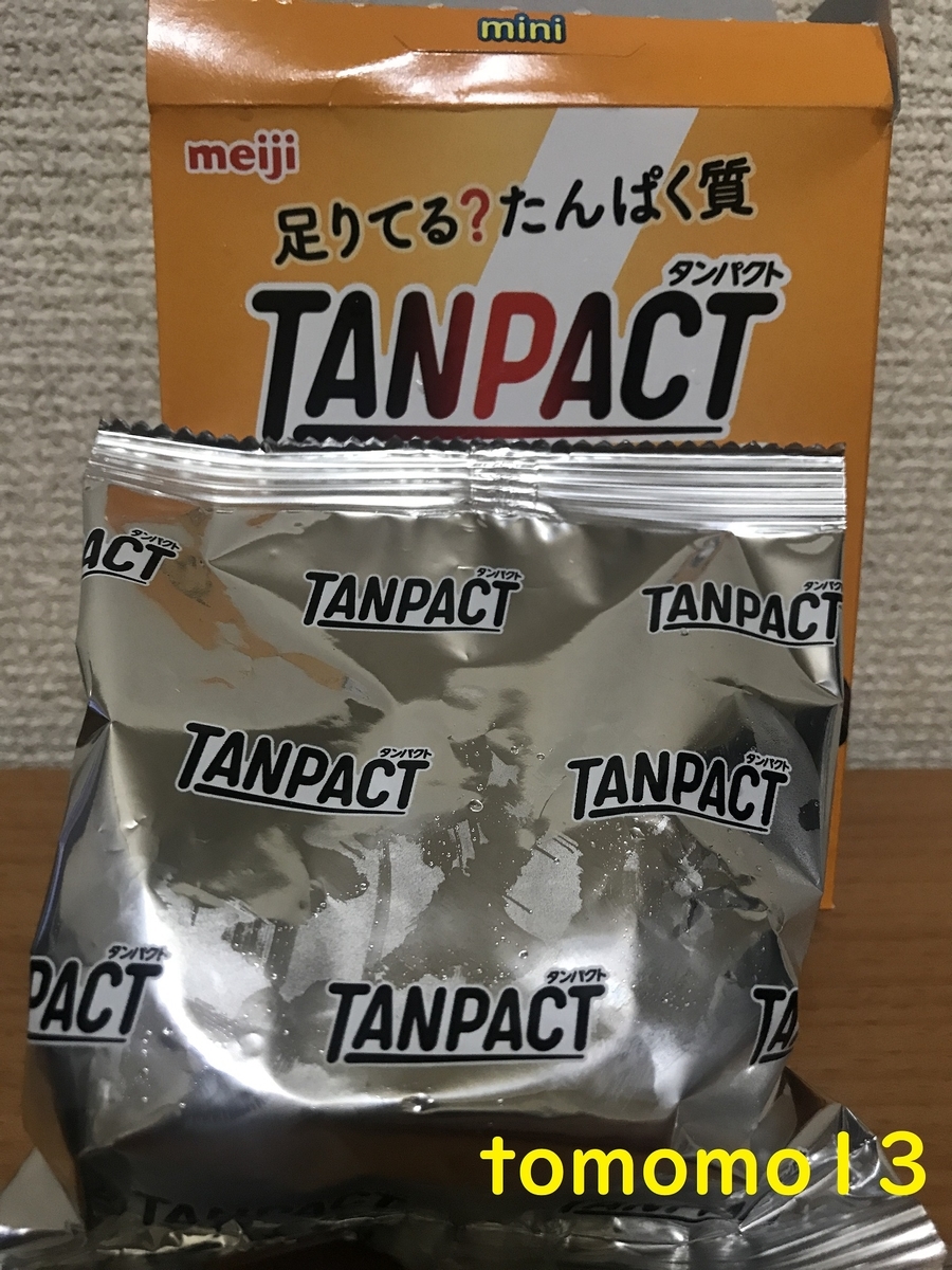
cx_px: 476
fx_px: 1027
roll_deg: -0.8
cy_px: 635
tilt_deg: -23.0
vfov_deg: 63.4
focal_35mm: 28
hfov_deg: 49.7
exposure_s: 1/15
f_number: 1.8
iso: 64
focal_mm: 3.99
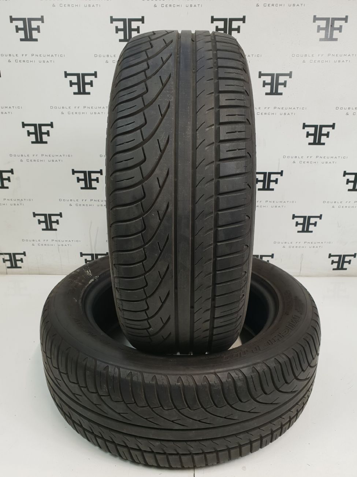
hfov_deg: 53.1
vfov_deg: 67.3
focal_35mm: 26
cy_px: 238
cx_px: 178
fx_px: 358
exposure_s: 1/50
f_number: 2.4
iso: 125
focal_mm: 4.3
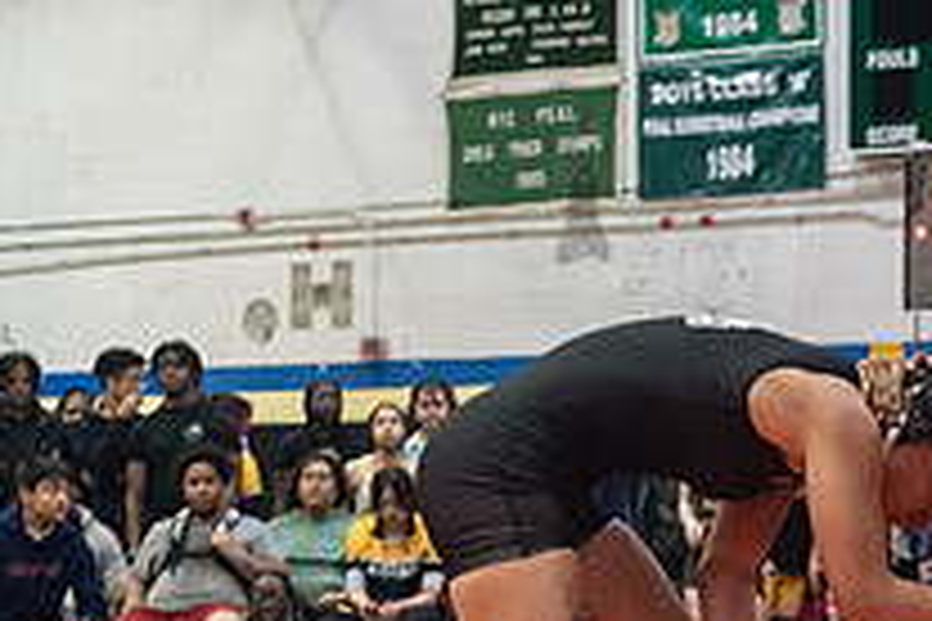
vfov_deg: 11.1
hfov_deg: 16.6
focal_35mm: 122
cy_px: 666
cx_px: 760
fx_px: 3158
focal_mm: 35
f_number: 3.5
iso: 6400
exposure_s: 1/400
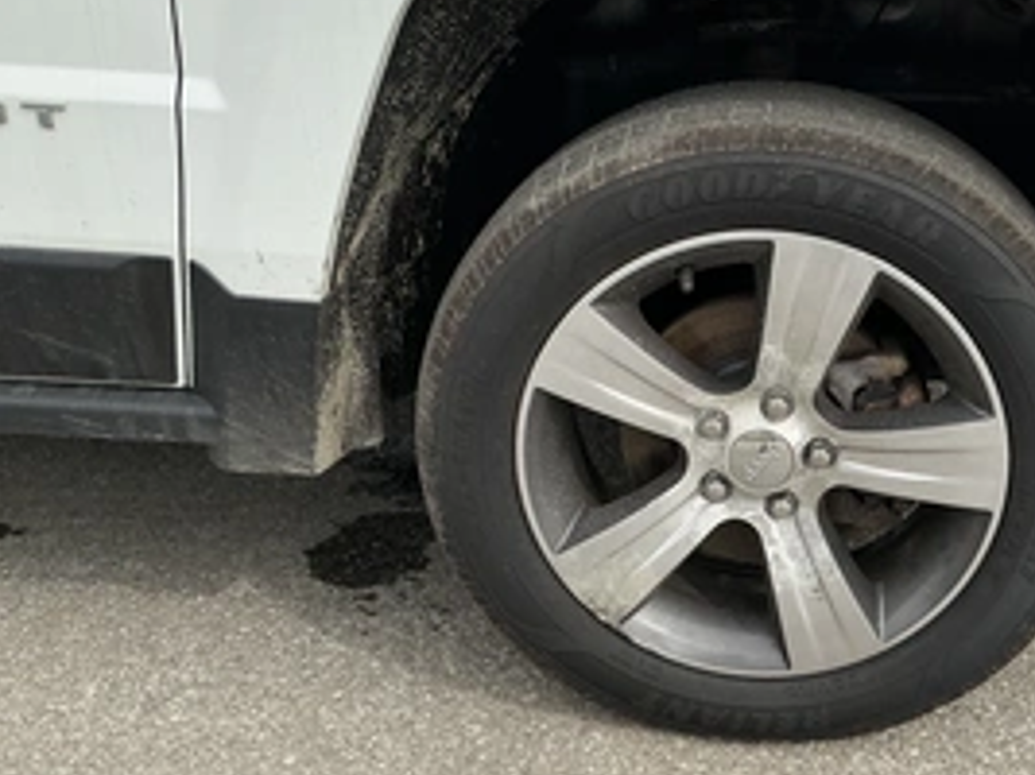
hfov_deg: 43.6
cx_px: 756
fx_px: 1255
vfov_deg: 34.3
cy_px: 364
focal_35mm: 42
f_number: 1.8
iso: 25
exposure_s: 1/1076
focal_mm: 3
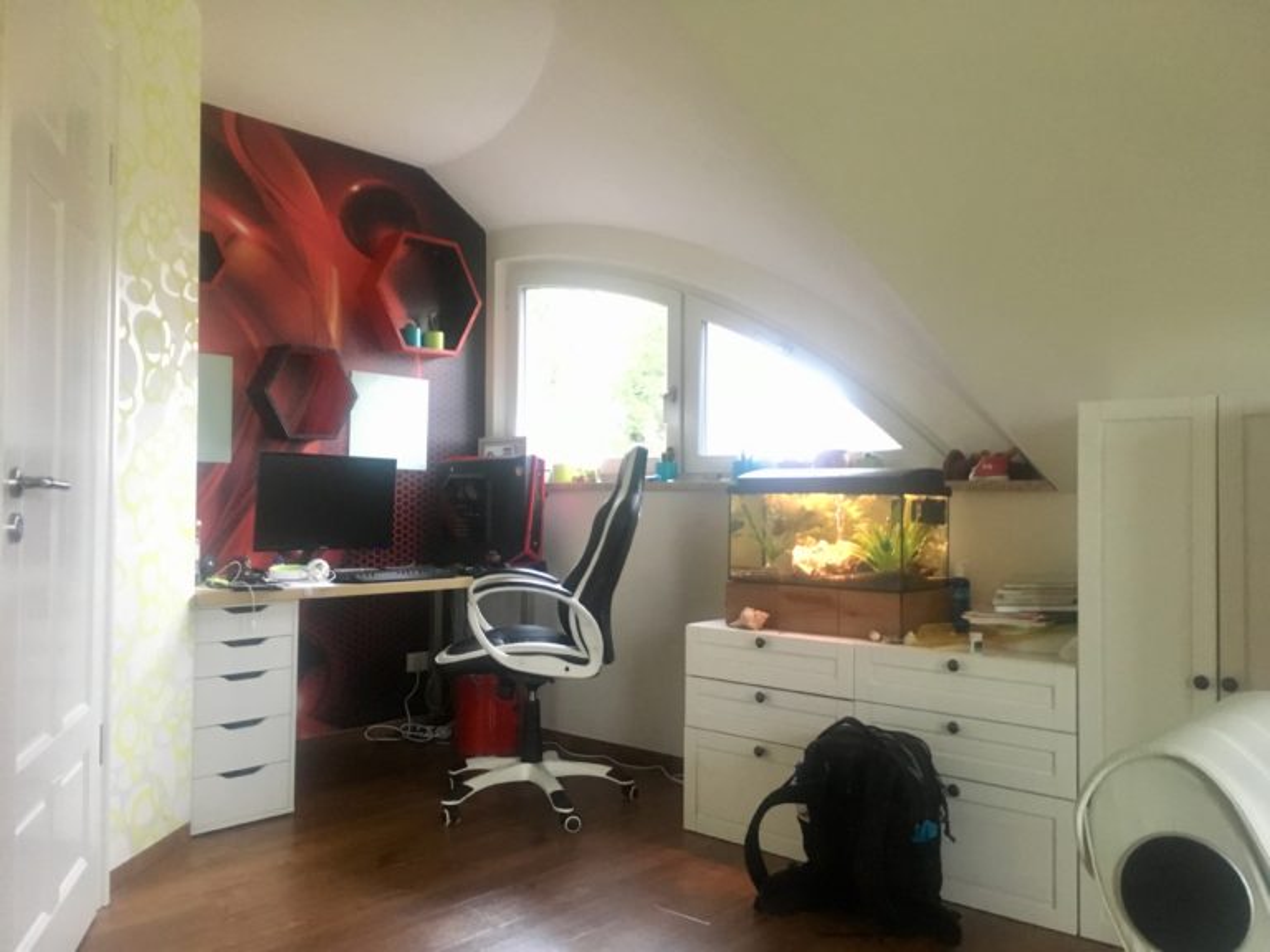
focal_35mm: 29
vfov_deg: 48.2
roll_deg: -0.4
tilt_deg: +0.0
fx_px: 1064
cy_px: 476
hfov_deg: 61.7
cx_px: 635
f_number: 2.2
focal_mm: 4.15
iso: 250
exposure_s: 1/17
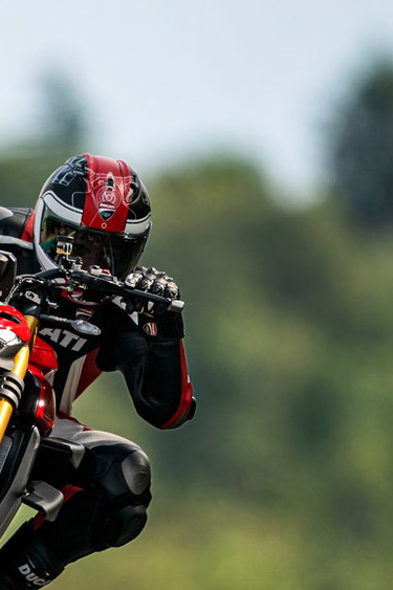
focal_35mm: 1137
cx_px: -54
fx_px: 18628
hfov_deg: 1.2
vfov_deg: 1.8
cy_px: 323
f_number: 2.8
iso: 100
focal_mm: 400
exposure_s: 1/2000
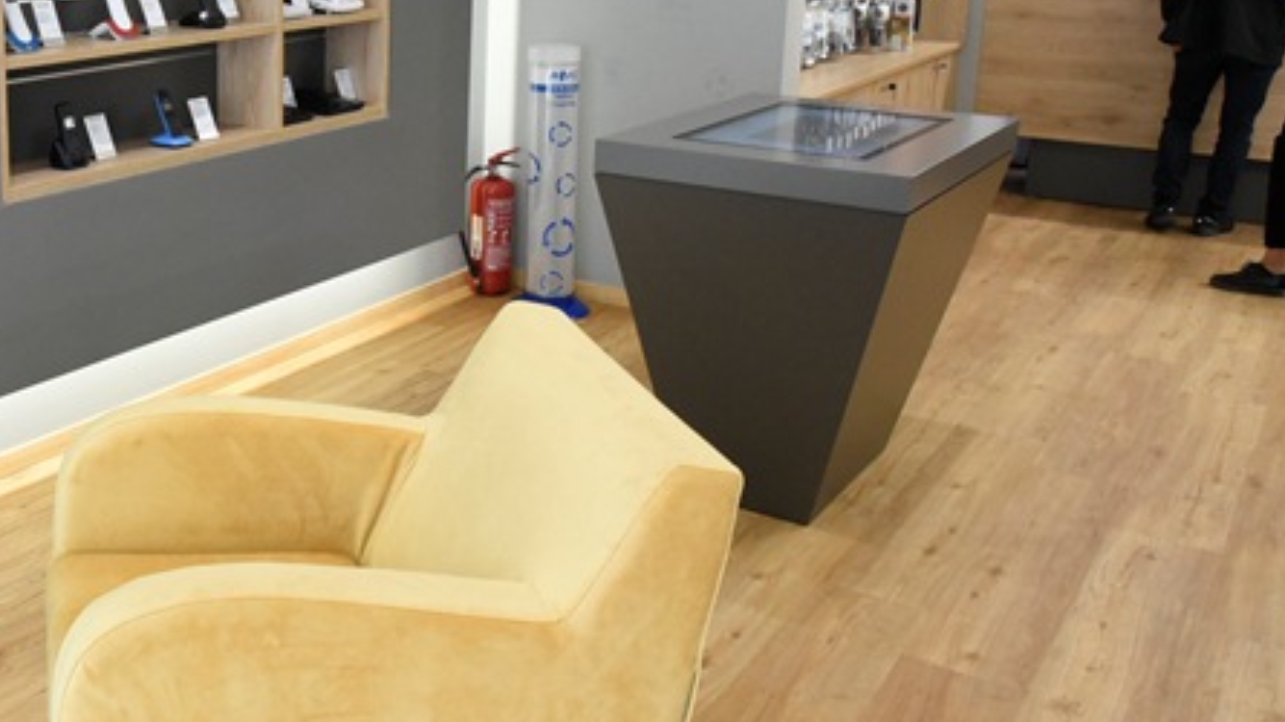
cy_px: 206
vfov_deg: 28.7
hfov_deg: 46.1
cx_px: 211
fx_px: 1397
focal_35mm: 41
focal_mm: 17
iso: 3200
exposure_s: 1/200
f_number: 5.6
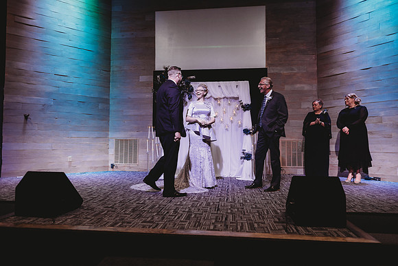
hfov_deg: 73.7
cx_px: 199
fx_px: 265
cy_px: 133
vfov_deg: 53.2
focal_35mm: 24
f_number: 2.2
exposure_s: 1/125
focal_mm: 24
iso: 400
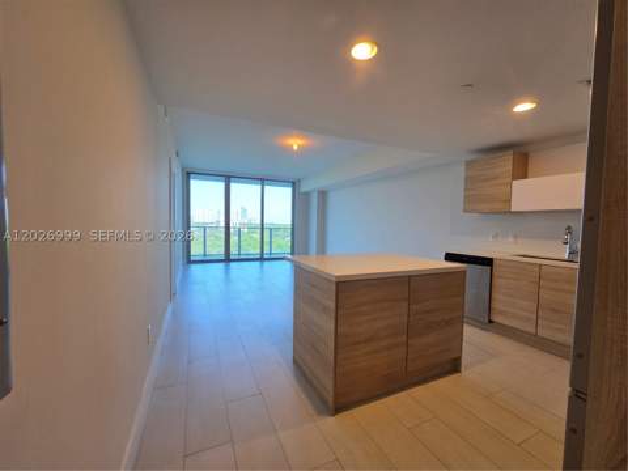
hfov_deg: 106.2
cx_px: 314
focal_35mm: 13
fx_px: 236
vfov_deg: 89.9
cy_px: 236
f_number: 2.2
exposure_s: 1/120
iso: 200
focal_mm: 2.2
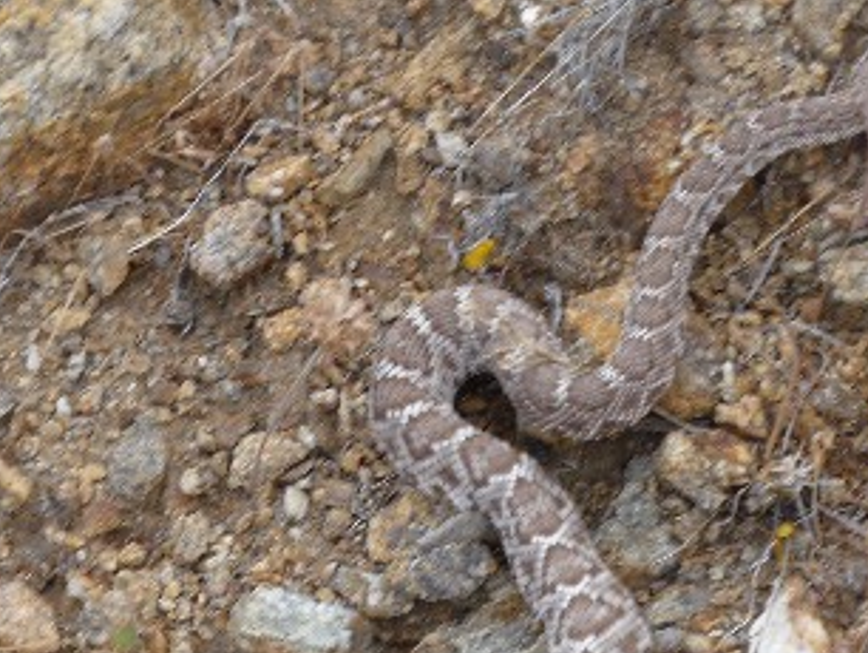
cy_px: 574
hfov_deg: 9.4
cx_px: 454
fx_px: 5295
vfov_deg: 7.0
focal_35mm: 211
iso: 100
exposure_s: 1/125
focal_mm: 16.3
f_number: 5.7
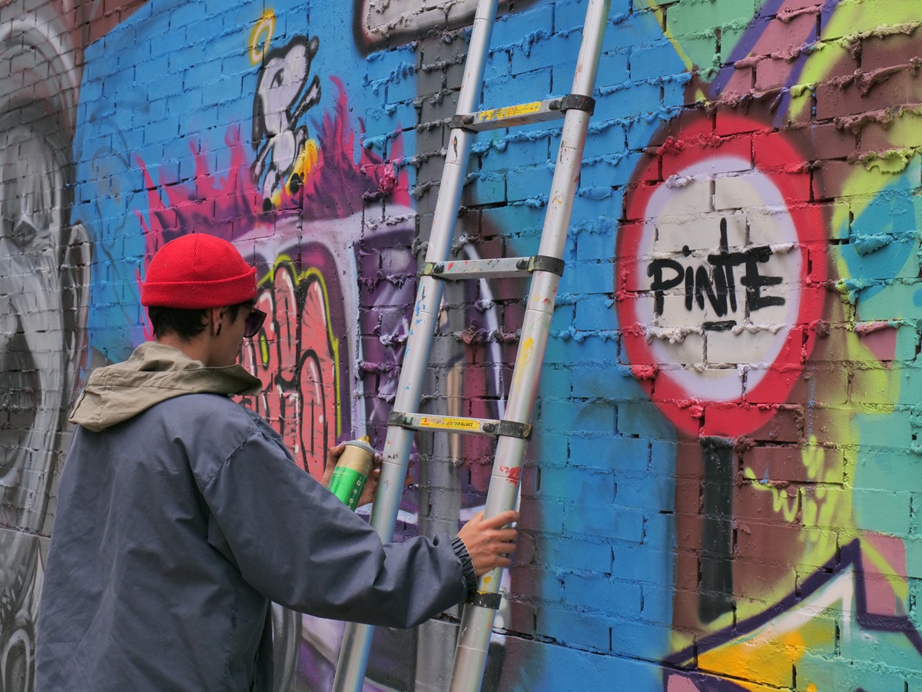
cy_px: 346
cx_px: 461
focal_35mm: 70
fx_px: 1864
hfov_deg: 27.8
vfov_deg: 21.0
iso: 400
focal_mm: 35
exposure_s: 1/800
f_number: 8
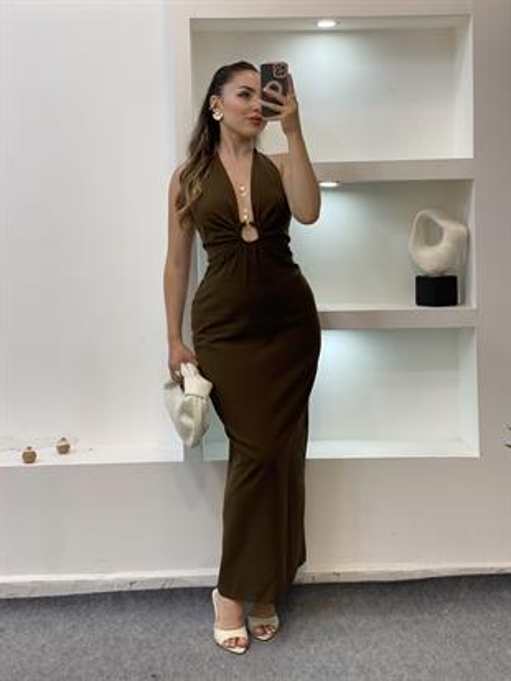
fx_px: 1023
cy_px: 340
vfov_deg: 36.8
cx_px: 256
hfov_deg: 28.0
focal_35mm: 52
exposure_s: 1/100
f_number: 2
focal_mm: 6
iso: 80
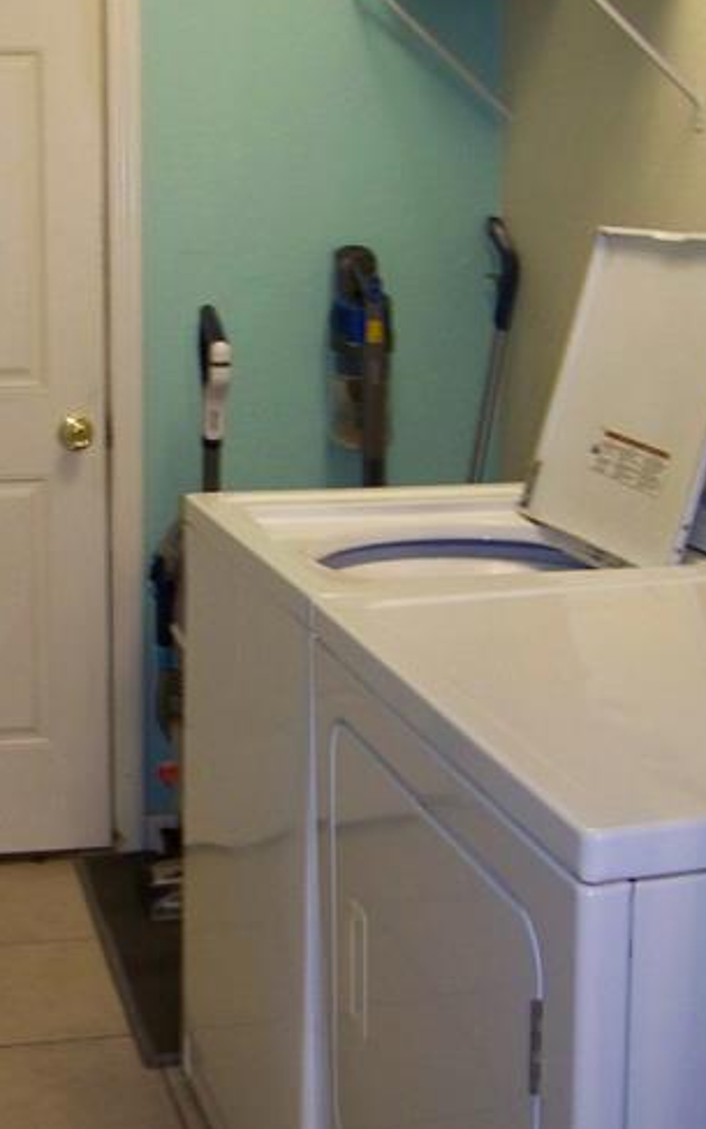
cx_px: 178
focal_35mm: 60
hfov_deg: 21.5
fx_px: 1847
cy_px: 421
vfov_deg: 33.8
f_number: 2.8
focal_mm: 5.85
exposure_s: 1/30
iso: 200
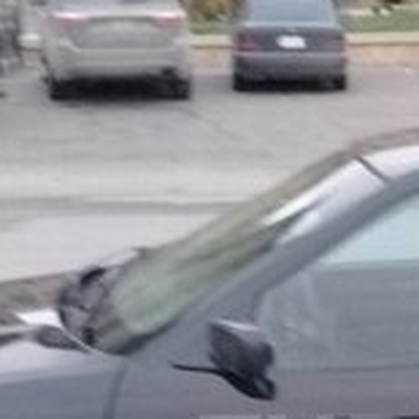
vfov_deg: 14.6
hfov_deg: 14.5
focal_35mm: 117
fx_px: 1602
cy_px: 455
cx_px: 476
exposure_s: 1/17
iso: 200
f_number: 2.2
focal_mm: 3.3
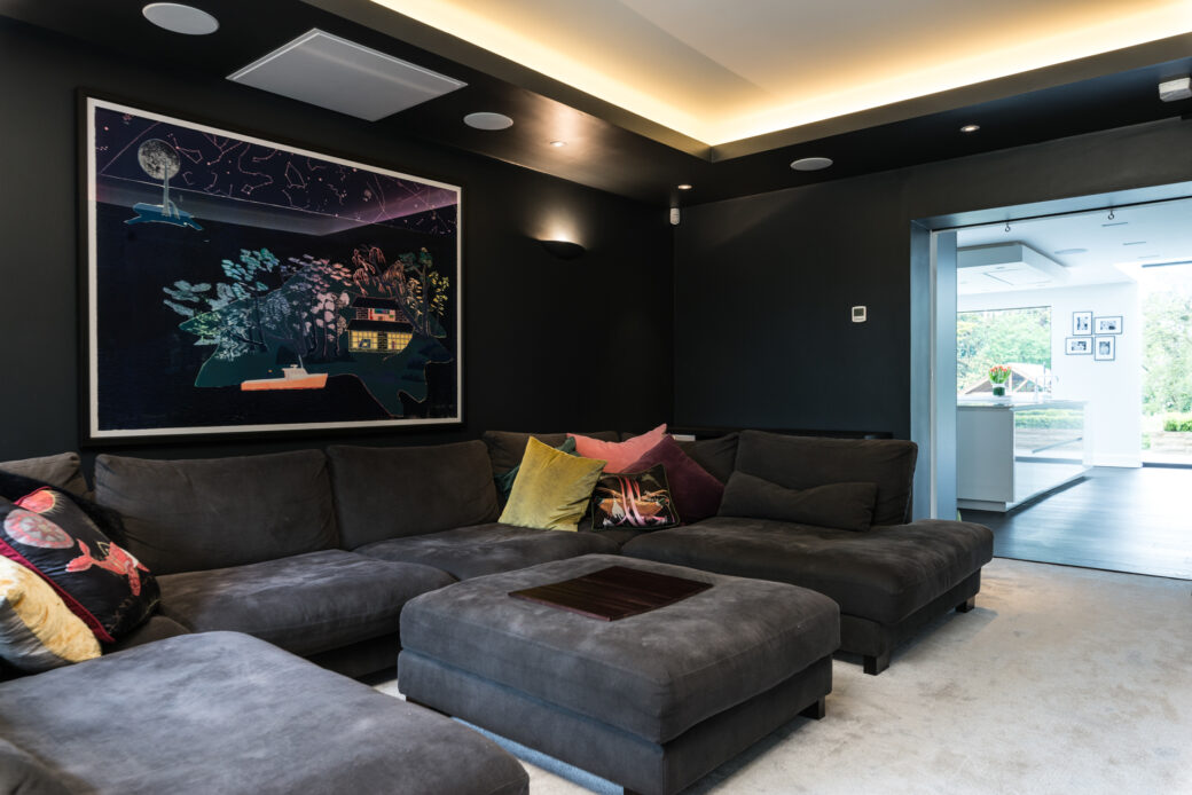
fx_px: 795
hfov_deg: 73.7
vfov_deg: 53.2
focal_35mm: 24
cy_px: 398
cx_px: 596
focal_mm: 24
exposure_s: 1/5
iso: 250
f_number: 9
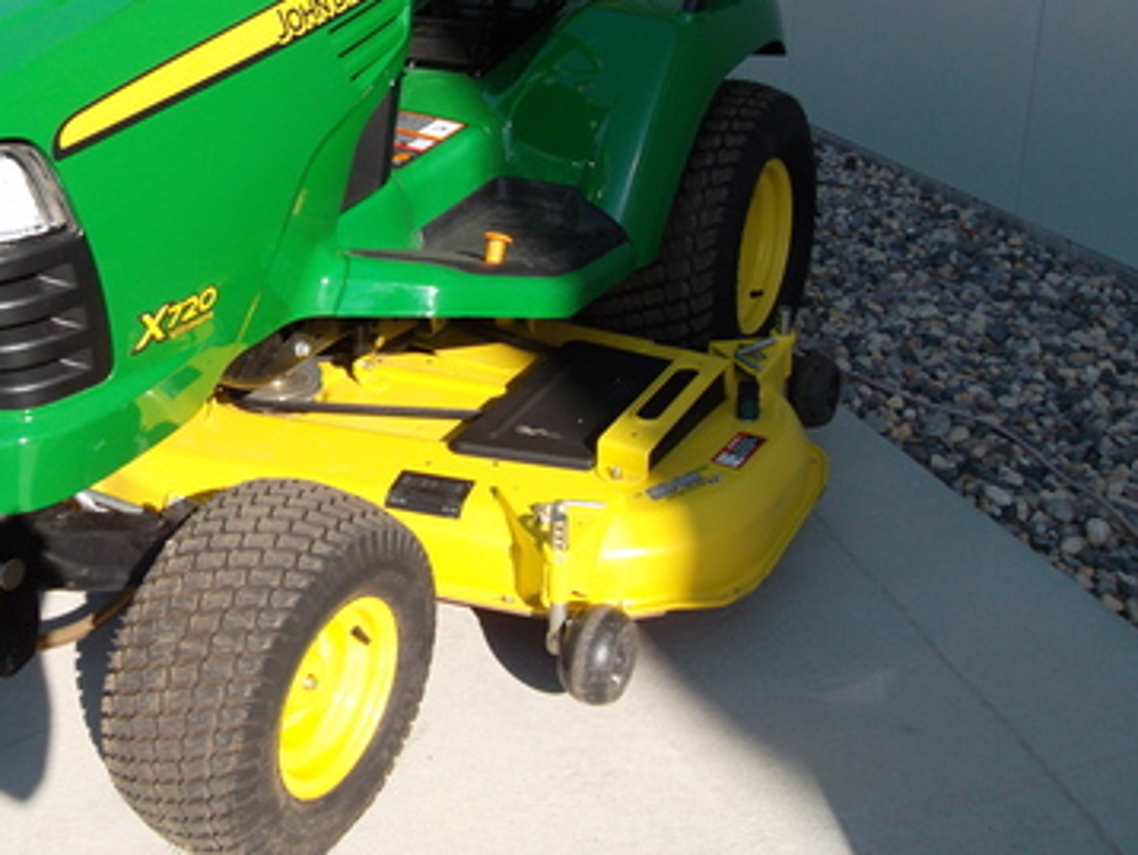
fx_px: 1349
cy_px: 232
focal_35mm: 41
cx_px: 353
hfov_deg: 44.9
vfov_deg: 34.6
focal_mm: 4.9
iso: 80
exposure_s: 1/500
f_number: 3.5
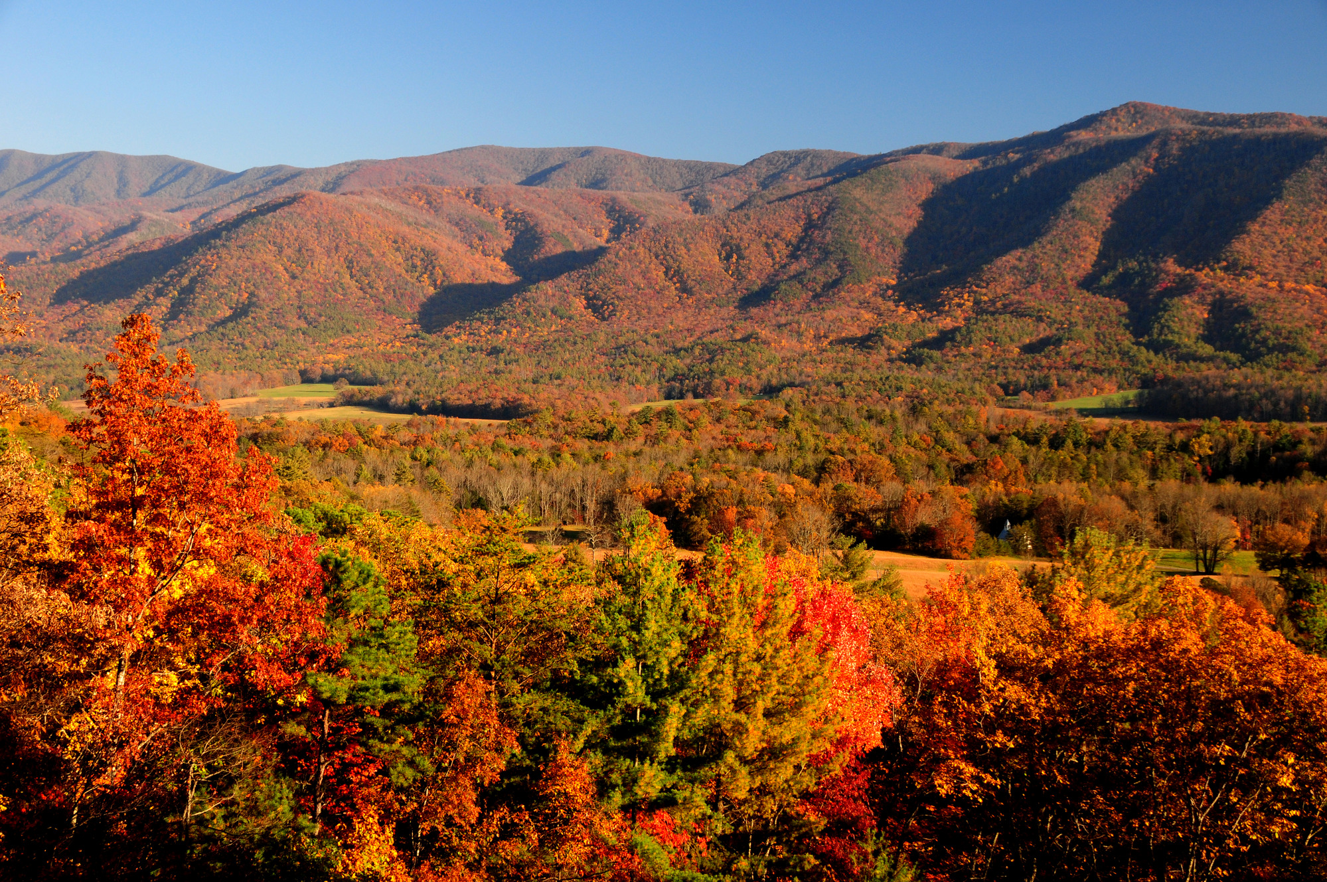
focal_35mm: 52
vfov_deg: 25.7
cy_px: 441
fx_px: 1933
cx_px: 664
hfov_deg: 37.9
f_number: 9
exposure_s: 1/80
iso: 400
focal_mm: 35
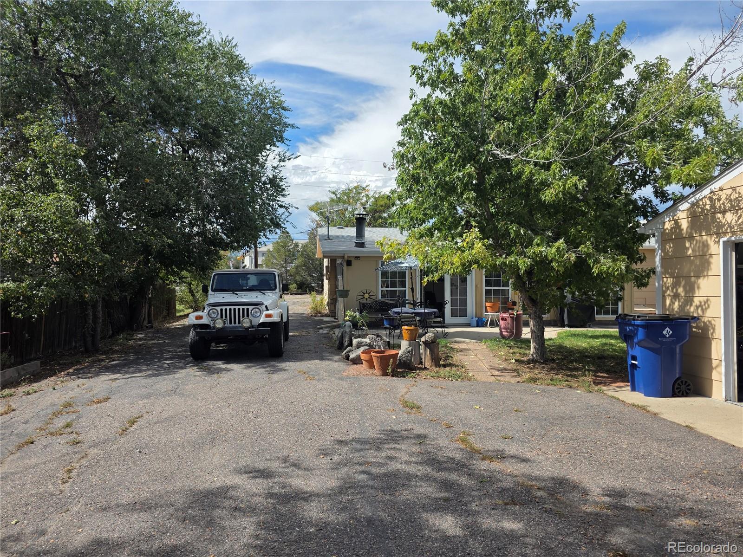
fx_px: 494
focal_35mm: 23
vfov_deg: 58.9
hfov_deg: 73.9
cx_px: 372
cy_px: 278
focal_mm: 6.3
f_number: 1.7
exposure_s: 1/5296
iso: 80
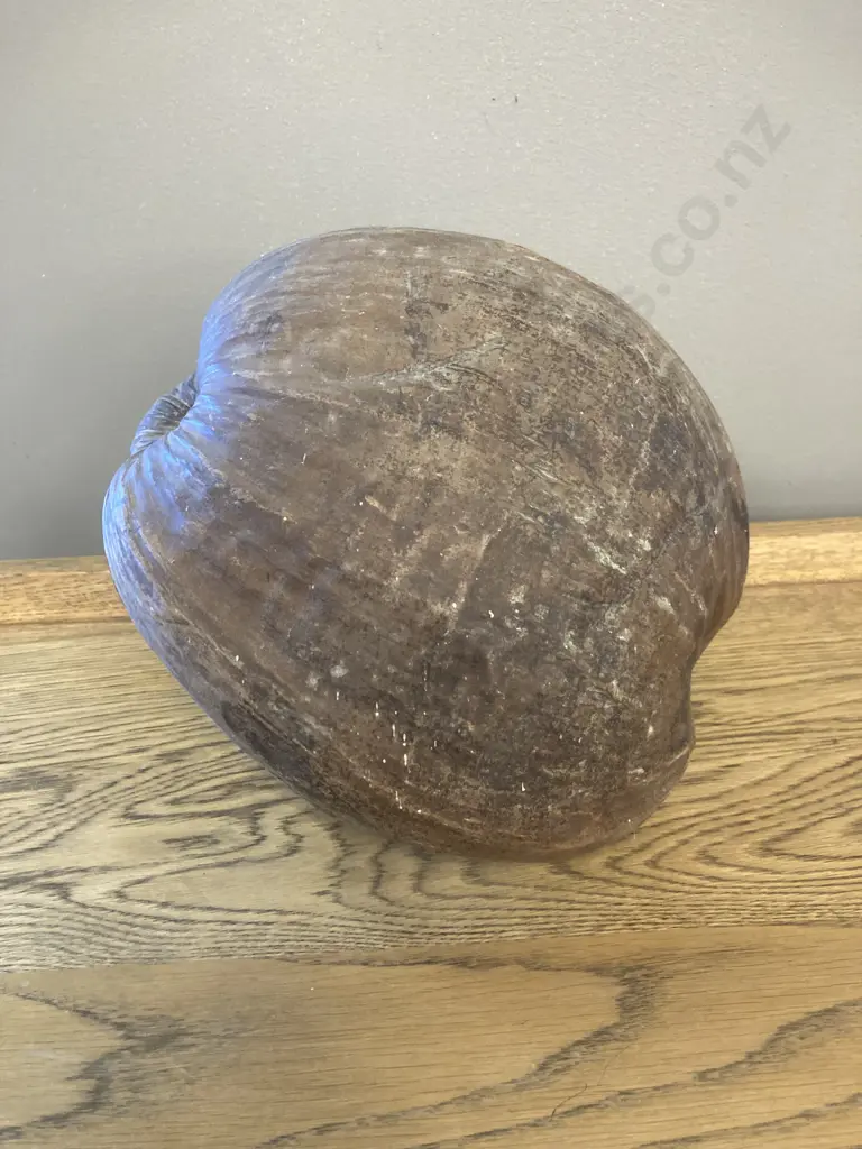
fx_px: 930
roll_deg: +2.4
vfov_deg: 63.4
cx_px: 431
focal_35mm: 28
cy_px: 574
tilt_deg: -25.9
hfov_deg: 49.7
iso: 250
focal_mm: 3.99
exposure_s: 1/50
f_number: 1.8
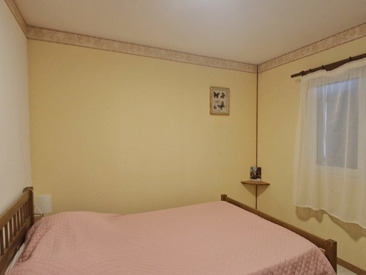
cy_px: 142
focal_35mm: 21
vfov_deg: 63.4
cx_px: 207
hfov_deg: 78.6
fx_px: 222
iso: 200
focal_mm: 2.2
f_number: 2.2
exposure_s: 1/50
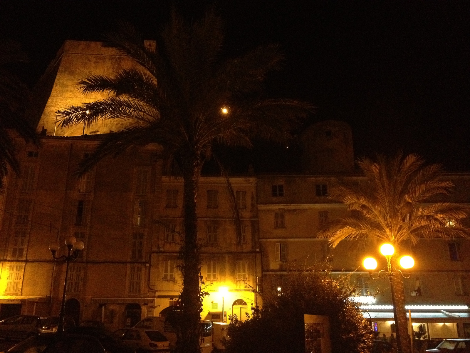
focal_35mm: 35
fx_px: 475
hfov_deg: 52.6
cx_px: 235
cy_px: 176
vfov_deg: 40.7
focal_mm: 4.28
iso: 800
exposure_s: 1/15
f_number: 2.4
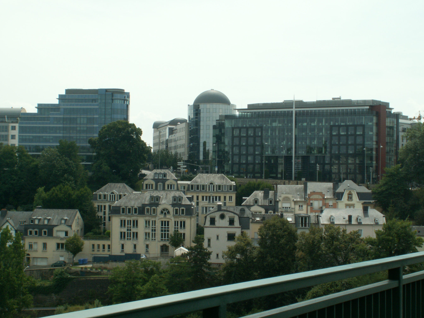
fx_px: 649
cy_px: 159
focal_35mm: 53
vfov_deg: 27.5
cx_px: 212
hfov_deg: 36.2
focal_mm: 8.88
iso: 50
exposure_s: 1/200
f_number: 8
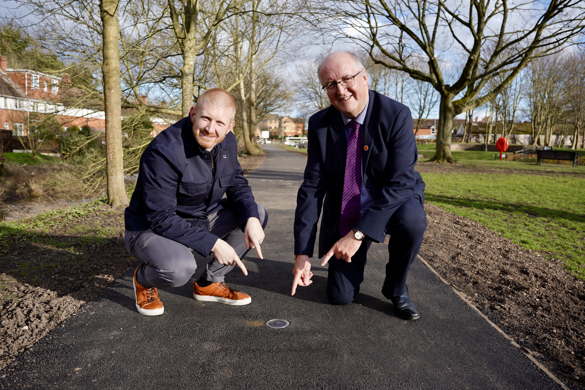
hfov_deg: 60.1
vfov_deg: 42.2
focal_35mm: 31
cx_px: 292
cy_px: 195
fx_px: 505
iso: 80
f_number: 5
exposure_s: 1/250
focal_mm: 31.1
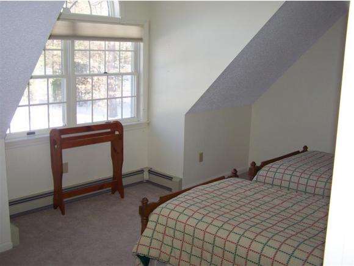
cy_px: 133
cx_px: 177
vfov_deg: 37.8
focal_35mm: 38
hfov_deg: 48.9
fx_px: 389
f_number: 2.8
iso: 80
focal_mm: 6.3
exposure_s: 1/60
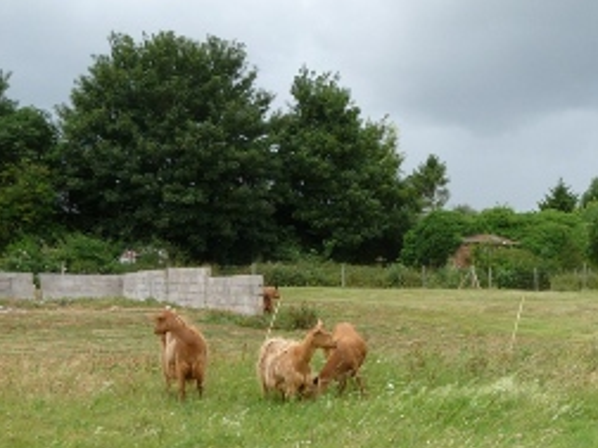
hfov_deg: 32.8
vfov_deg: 25.2
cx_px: 484
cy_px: 358
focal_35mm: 57
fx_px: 985
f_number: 3.5
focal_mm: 5.3
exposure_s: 1/250
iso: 100
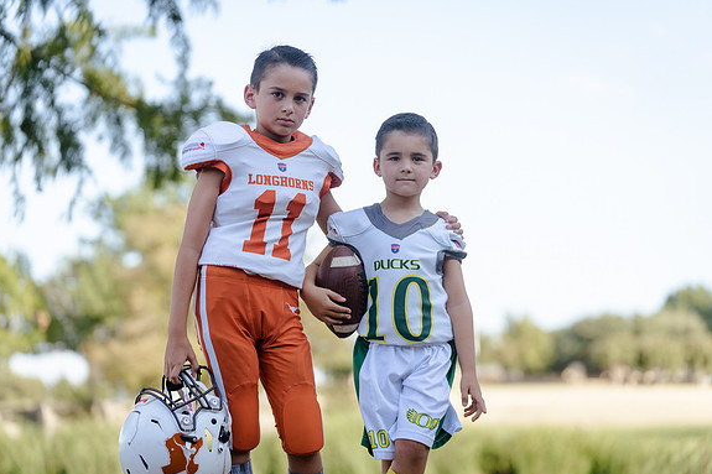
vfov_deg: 11.9
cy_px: 237
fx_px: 2274
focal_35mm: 115
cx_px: 354
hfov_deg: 17.8
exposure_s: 1/320
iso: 125
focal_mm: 114
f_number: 3.2
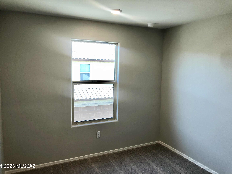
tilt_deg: -7.6
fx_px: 188
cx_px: 116
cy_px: 87
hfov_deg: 63.4
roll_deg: -0.7
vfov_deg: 49.7
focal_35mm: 28
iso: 20
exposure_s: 1/40
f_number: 1.8
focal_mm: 3.99
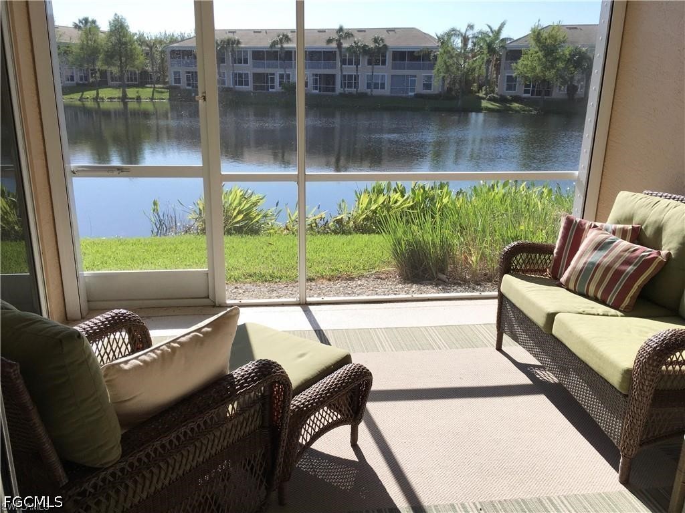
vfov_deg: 48.2
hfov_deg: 61.7
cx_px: 342
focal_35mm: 29
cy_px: 256
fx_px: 574
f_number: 2.2
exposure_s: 1/1451
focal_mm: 4.15
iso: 32
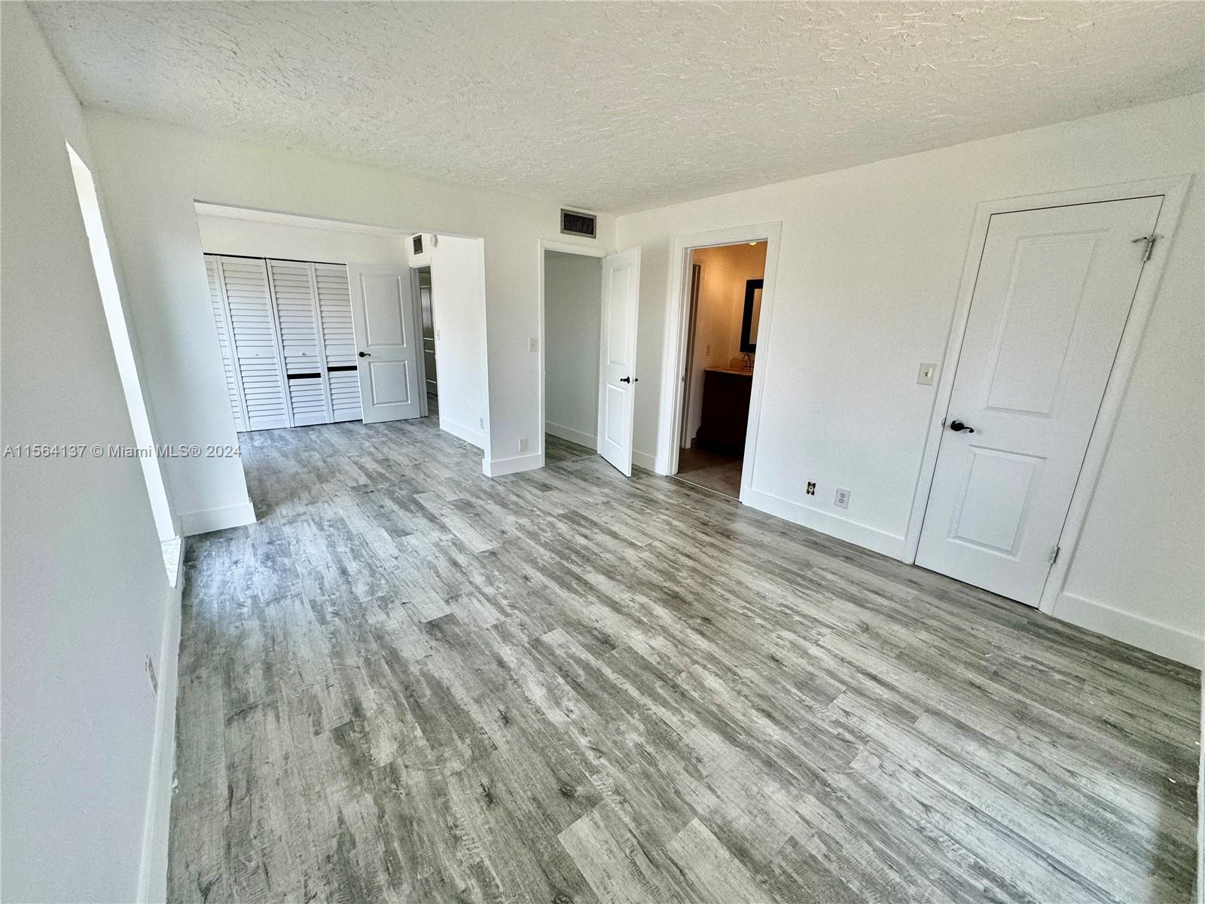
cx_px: 602
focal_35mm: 14
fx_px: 487
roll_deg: -2.0
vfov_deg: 85.7
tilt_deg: -15.5
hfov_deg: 102.1
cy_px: 452
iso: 125
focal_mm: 2.22
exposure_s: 1/120
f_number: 2.2
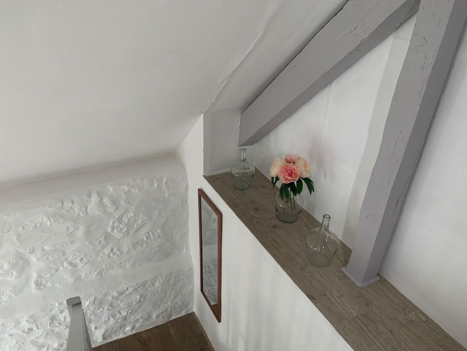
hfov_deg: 63.4
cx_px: 222
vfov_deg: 49.7
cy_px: 186
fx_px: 378
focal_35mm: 28
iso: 250
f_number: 1.8
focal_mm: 4.25
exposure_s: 1/60
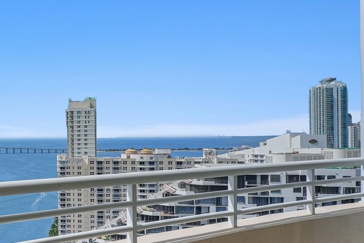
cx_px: -87
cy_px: 136
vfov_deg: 24.6
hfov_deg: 30.1
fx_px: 556
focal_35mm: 55
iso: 320
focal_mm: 20
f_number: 10
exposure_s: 1/3200
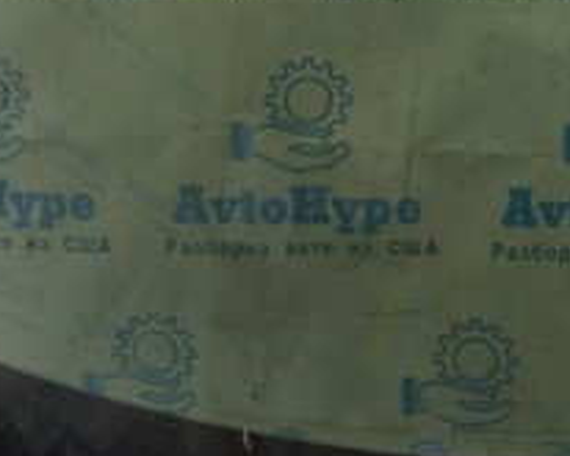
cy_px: 59
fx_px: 1620
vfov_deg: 15.9
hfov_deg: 19.4
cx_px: 576
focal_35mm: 96
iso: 400
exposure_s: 1/20
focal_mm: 22
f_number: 5.6
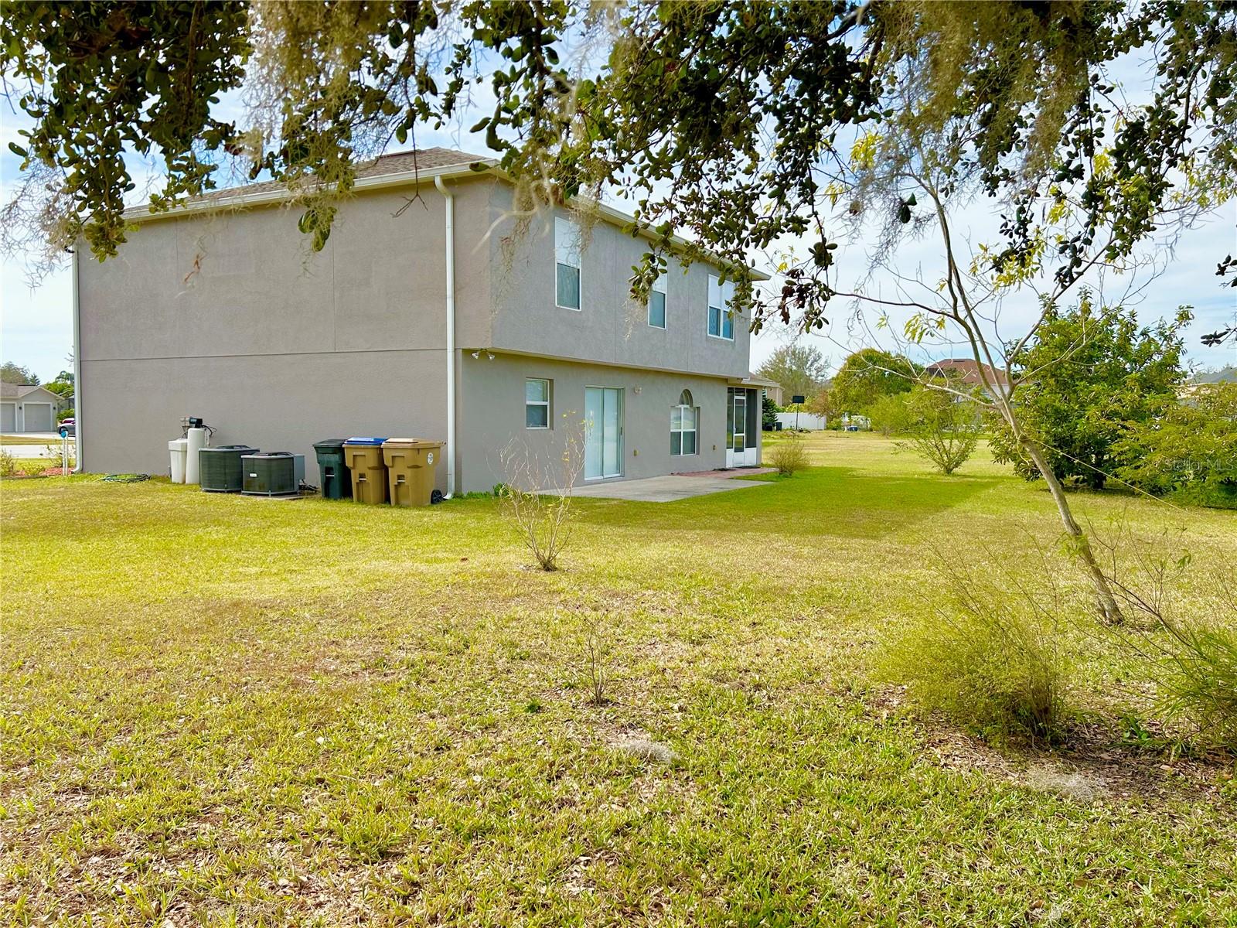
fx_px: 929
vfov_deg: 53.1
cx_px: 618
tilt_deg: -2.5
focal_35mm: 26
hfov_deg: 67.3
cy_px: 464
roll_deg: -0.4
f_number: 1.5
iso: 50
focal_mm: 5.7
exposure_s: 1/2457
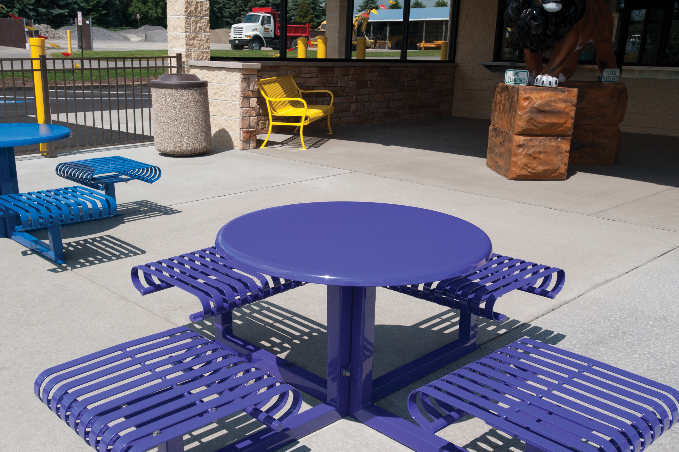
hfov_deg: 49.5
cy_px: 266
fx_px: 735
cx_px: 310
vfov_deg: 34.1
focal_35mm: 39
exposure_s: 1/250
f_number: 14
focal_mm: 30
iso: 400
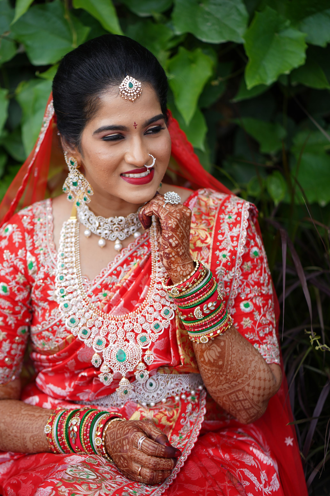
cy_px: 224
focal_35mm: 103
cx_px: 148
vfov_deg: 19.8
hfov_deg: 13.3
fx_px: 1416
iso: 80
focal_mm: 85
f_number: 1.8
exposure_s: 1/1000
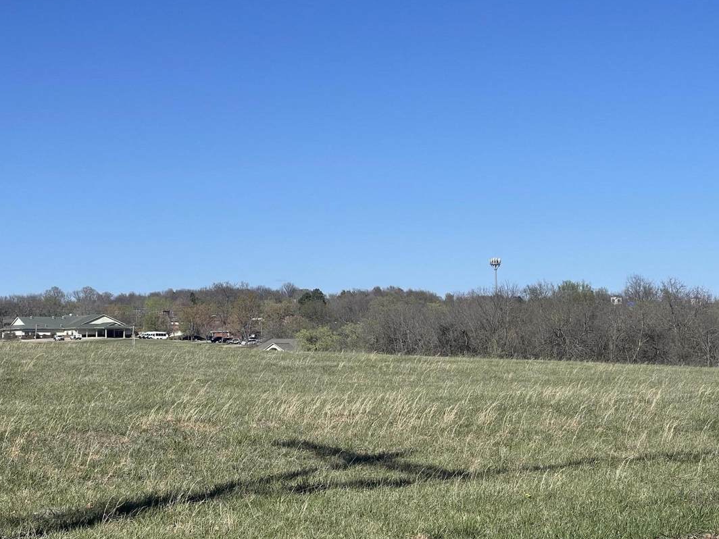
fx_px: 1599
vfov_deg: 19.1
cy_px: 263
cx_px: 400
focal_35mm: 77
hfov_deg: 25.3
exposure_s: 1/1575
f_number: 2.2
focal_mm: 7.5
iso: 20
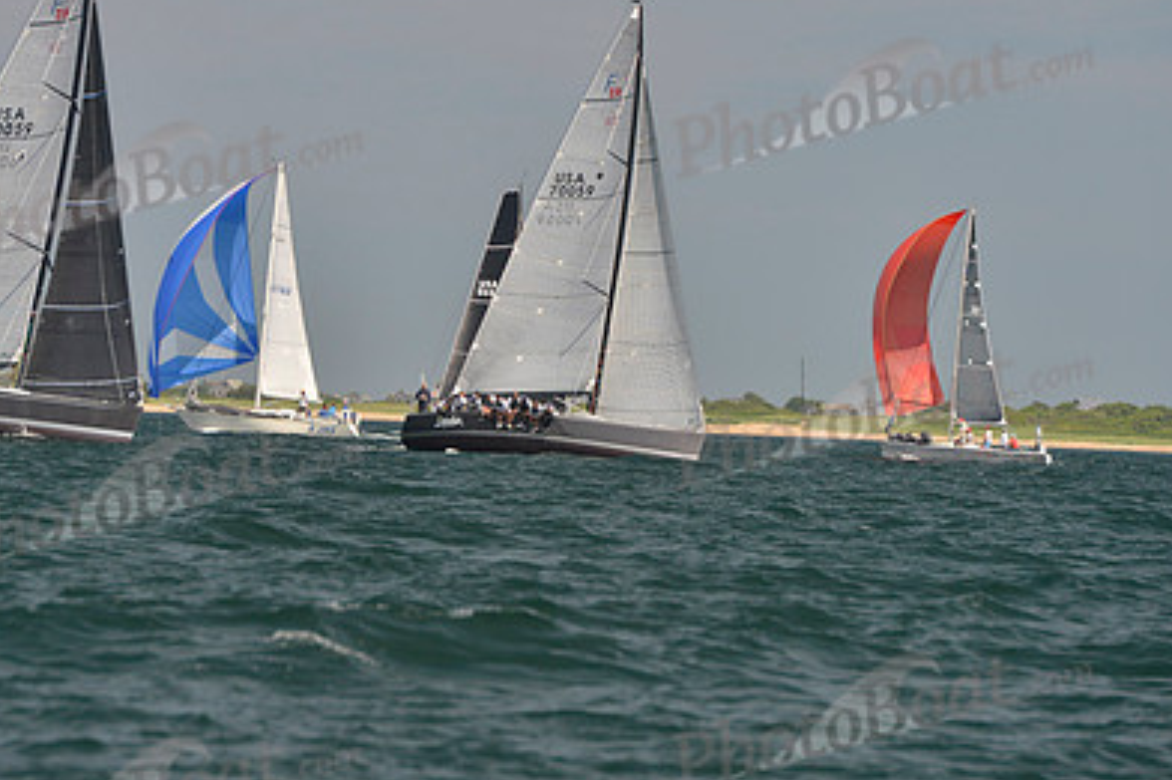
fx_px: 9632
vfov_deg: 4.6
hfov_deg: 7.0
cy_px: 297
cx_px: 520
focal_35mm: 296
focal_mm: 200
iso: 400
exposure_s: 1/800
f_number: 7.1
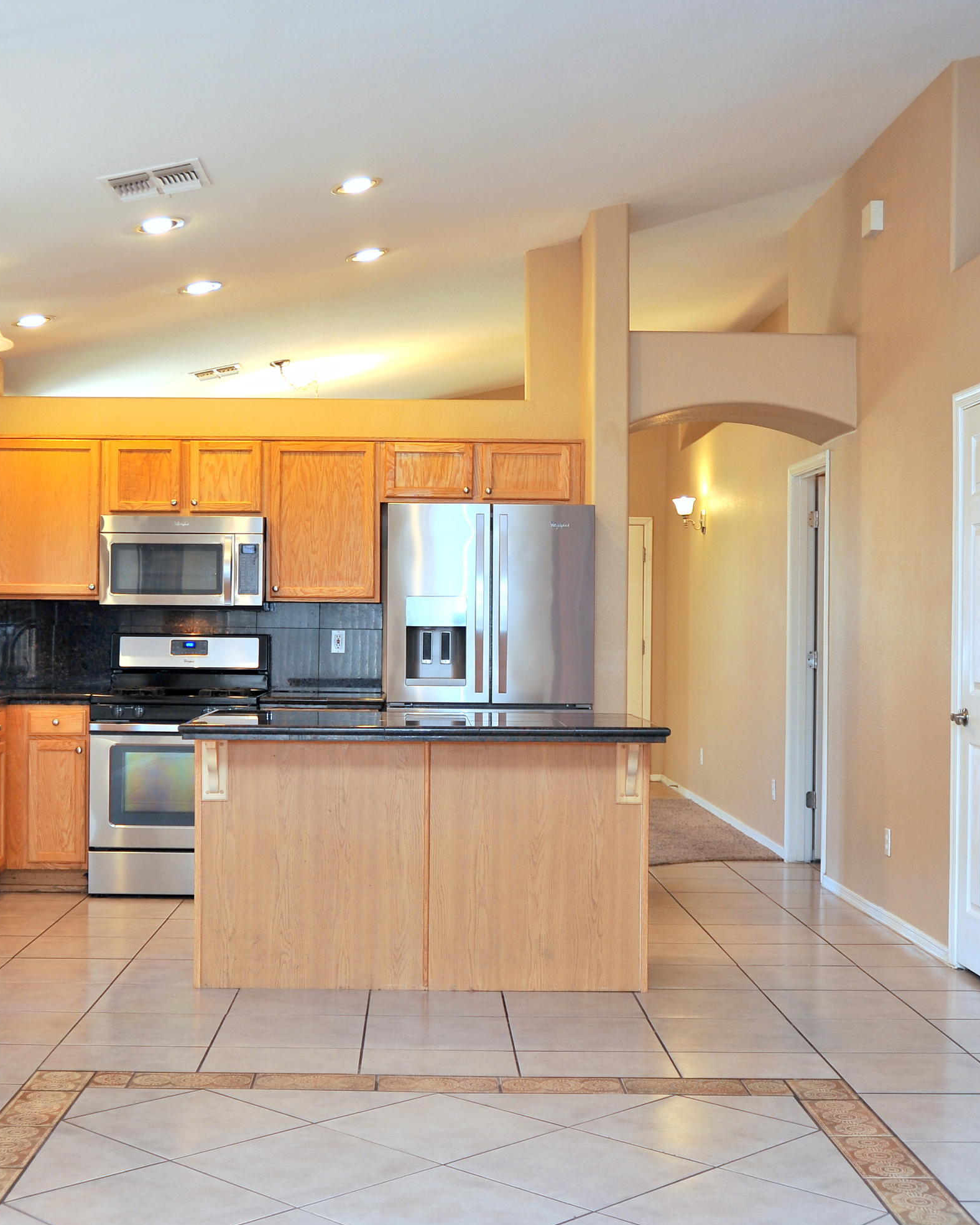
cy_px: 614
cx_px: 417
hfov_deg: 30.2
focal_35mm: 50
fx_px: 1813
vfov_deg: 37.3
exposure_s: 1/30
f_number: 4.5
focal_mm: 35
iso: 320
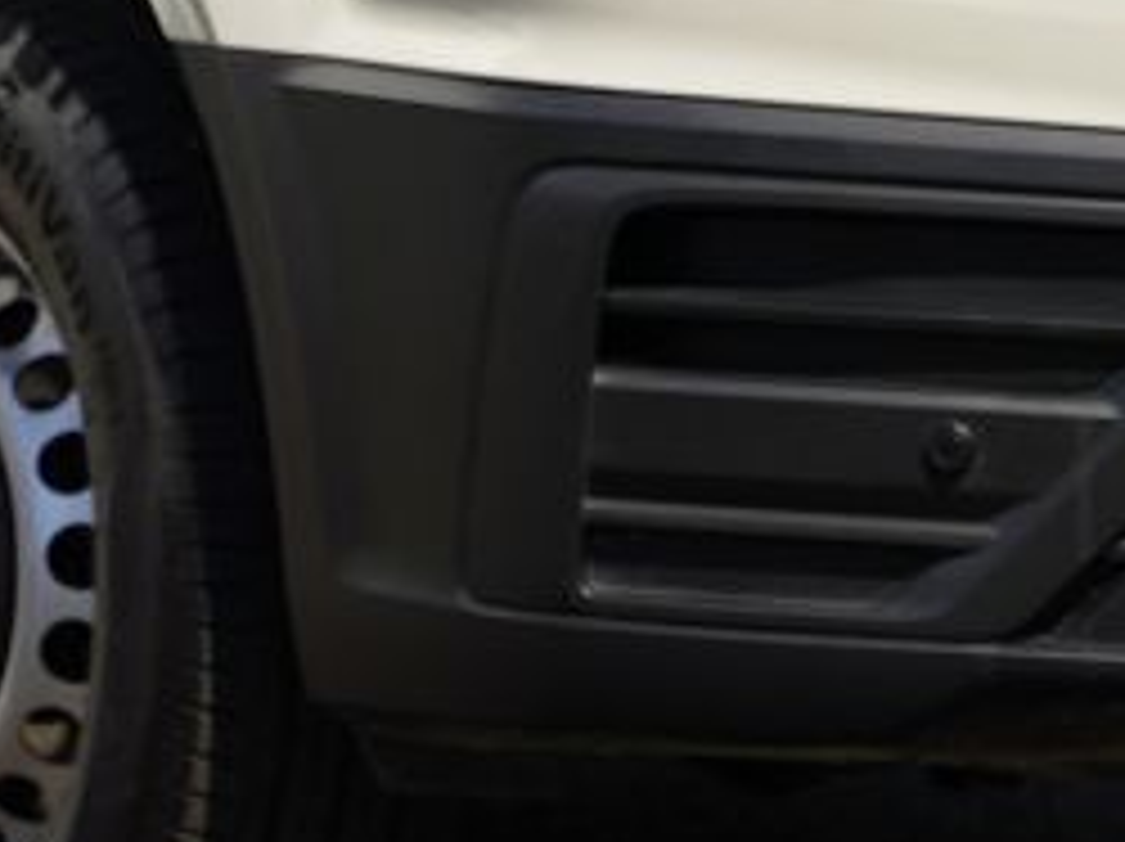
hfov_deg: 5.5
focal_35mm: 359
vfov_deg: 4.1
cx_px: 378
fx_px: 11651
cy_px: -806
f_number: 5
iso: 100
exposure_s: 1/320
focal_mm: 58.3
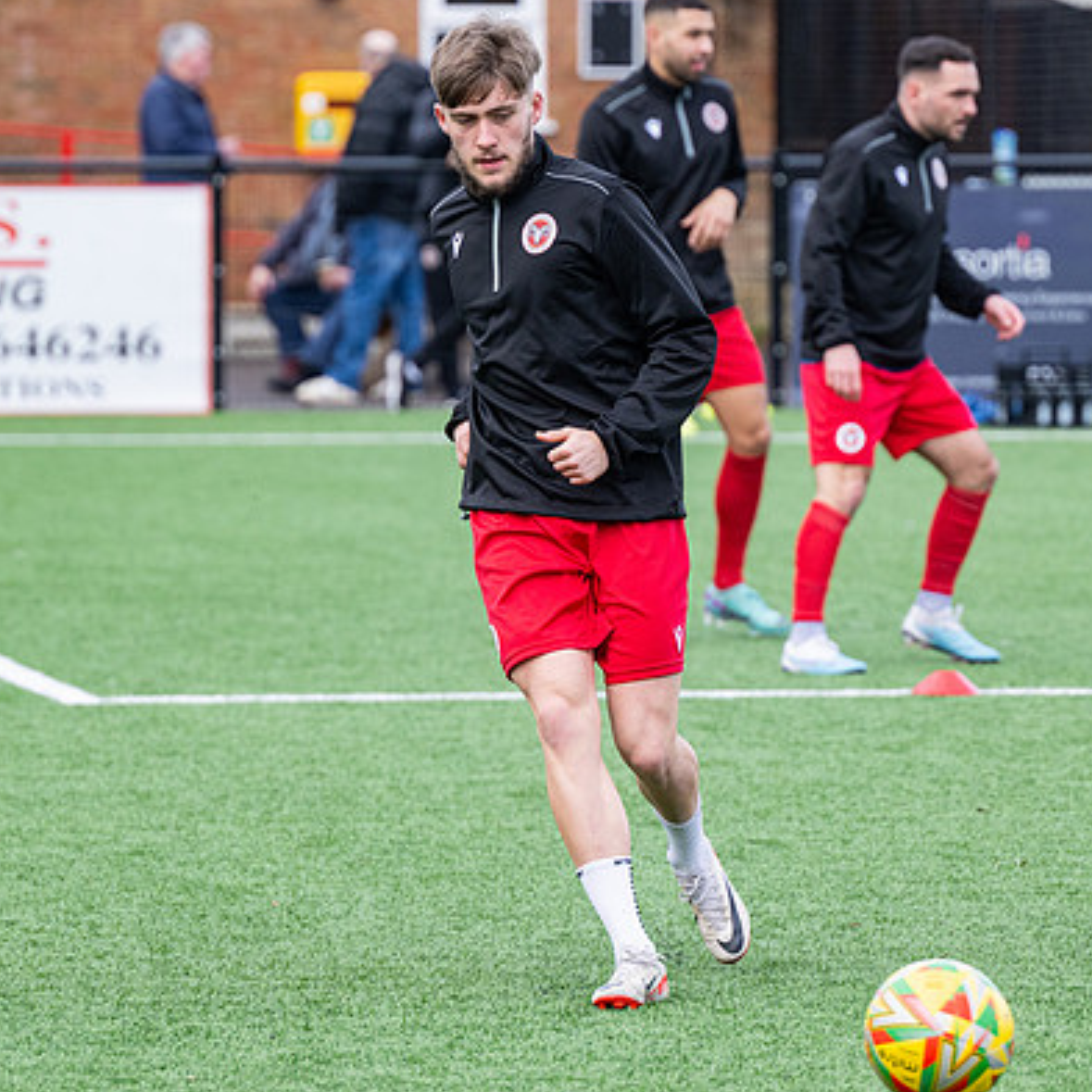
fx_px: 10207
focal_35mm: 286
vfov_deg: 6.1
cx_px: 663
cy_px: 542
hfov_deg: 6.1
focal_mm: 165
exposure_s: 1/1250
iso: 800
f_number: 4
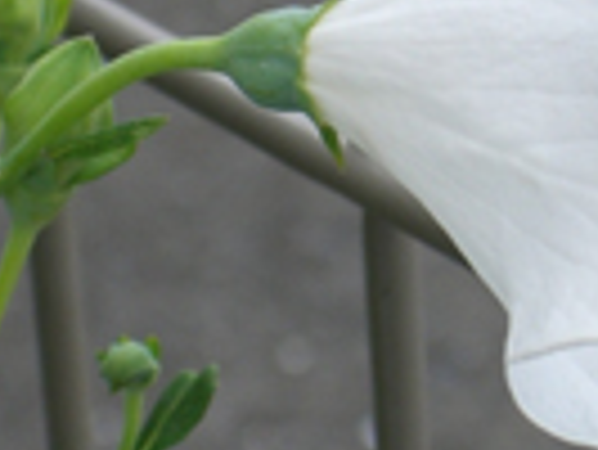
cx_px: 472
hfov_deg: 5.8
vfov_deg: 4.4
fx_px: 5913
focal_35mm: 342
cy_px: 68
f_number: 5.2
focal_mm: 18.6
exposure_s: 1/125
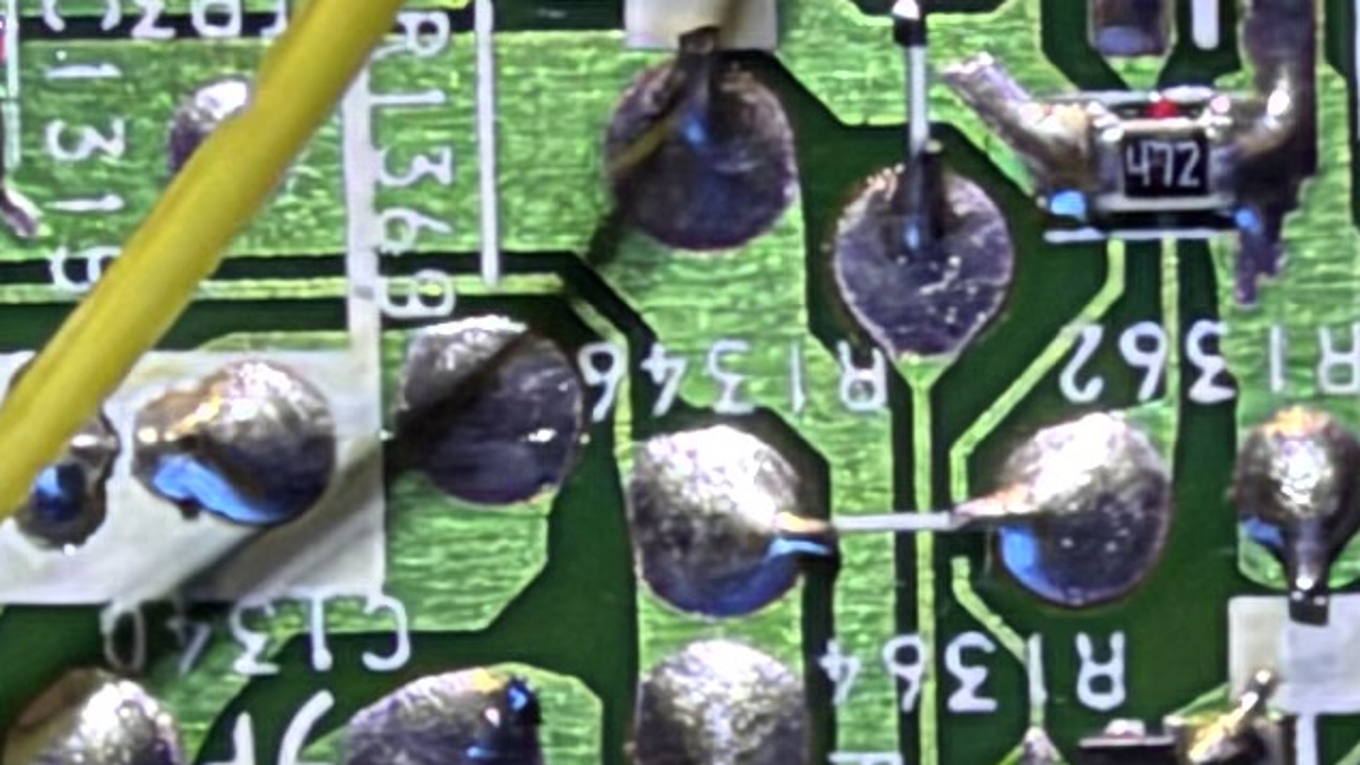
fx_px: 6238
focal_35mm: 173
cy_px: 801
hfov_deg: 12.2
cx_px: 1536
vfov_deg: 7.0
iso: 250
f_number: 2.2
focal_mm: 2.22
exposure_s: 1/120
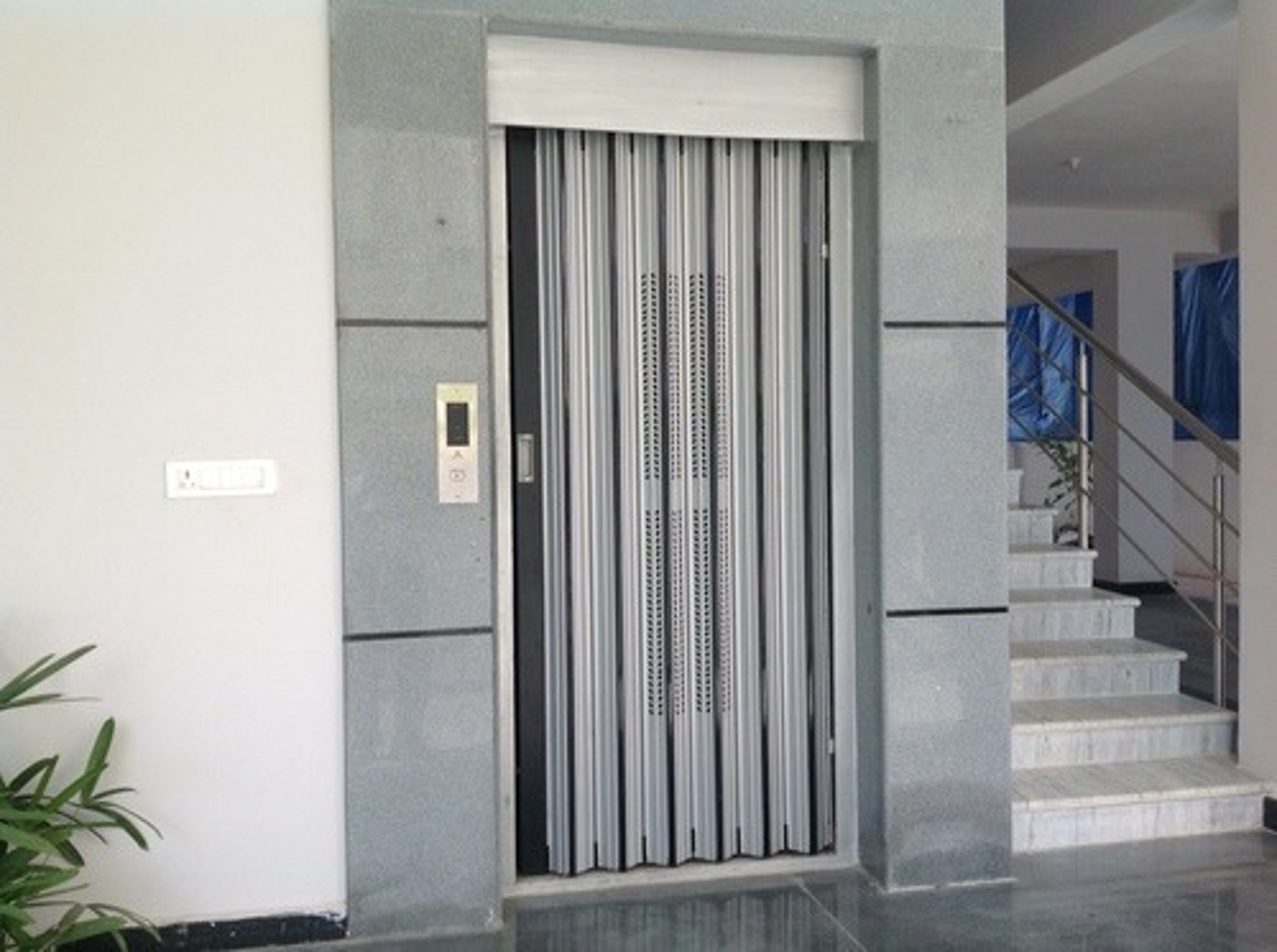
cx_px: 638
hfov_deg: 52.7
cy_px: 476
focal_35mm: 35
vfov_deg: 40.6
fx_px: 1289
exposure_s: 1/250
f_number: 2.4
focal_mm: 4.28
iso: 50
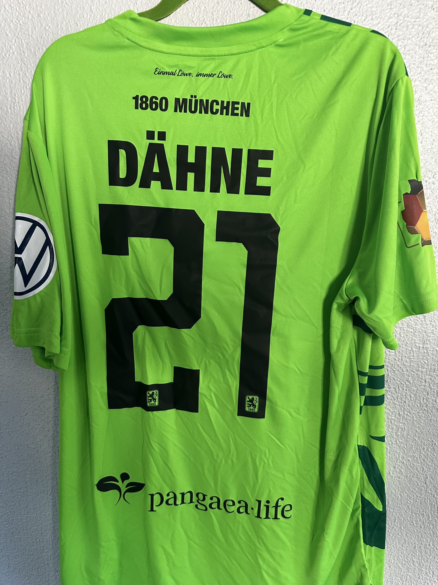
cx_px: 219
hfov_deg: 56.8
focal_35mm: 24
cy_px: 292
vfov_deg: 71.6
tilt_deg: -12.6
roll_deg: +0.9
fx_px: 405
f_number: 1.78
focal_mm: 6.86
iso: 320
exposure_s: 1/60
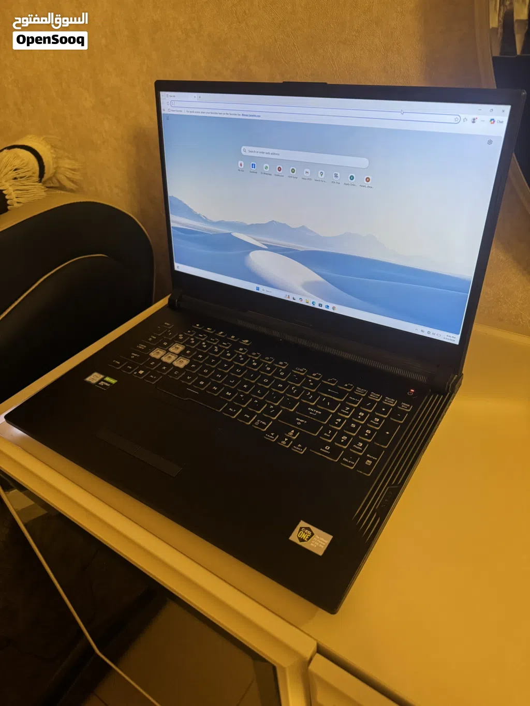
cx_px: 265
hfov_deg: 56.8
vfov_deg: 71.6
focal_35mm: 24
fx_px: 490
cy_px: 353
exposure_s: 1/60
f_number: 1.78
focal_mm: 6.76
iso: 500
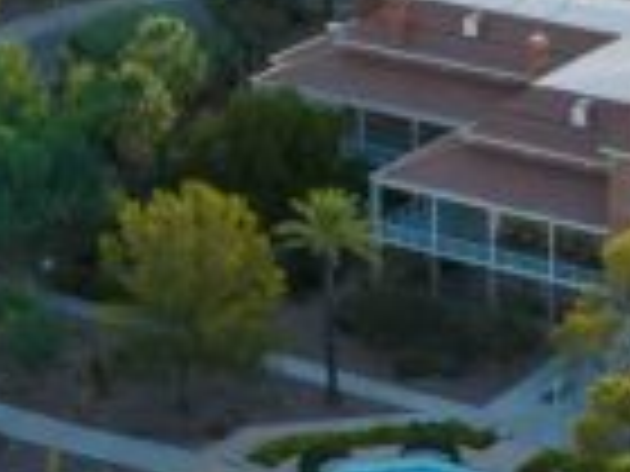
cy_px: 330
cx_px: 225
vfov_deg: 8.4
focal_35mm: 176
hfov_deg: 11.2
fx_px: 3203
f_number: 2.8
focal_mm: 12.29
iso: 100
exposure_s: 1/500
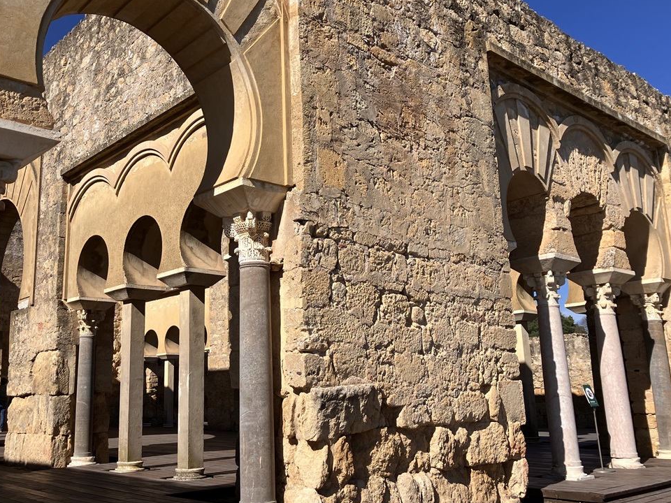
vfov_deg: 40.7
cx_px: 277
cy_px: 242
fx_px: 678
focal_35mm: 35
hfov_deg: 52.4
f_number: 1.8
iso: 32
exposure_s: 1/2703
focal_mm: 3.99
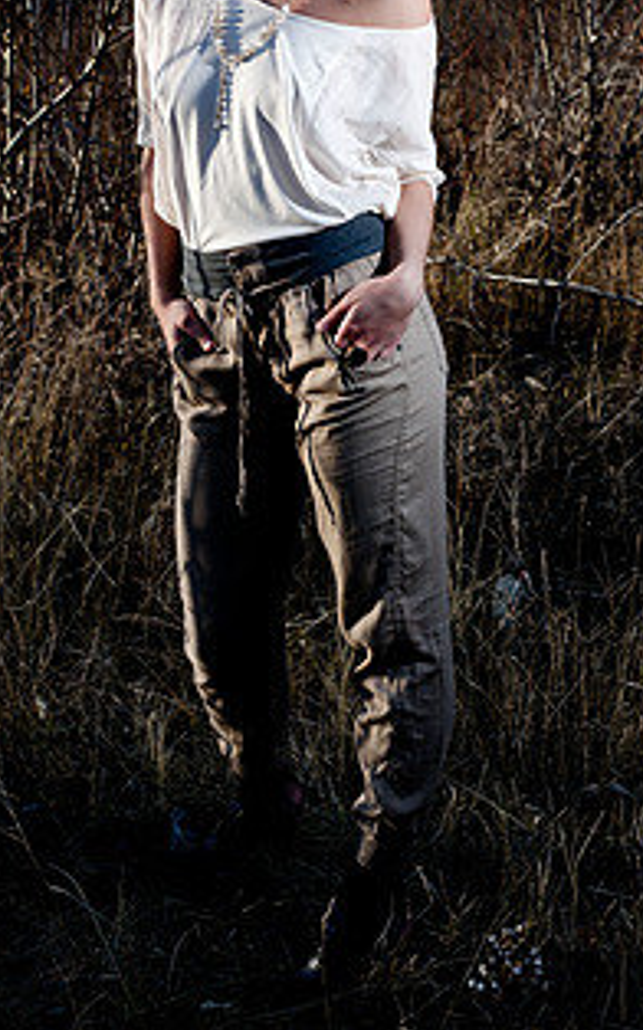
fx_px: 2049
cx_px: 367
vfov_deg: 28.1
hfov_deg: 17.8
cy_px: 354
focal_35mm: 73
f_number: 7.1
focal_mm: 50
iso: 200
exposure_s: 1/200
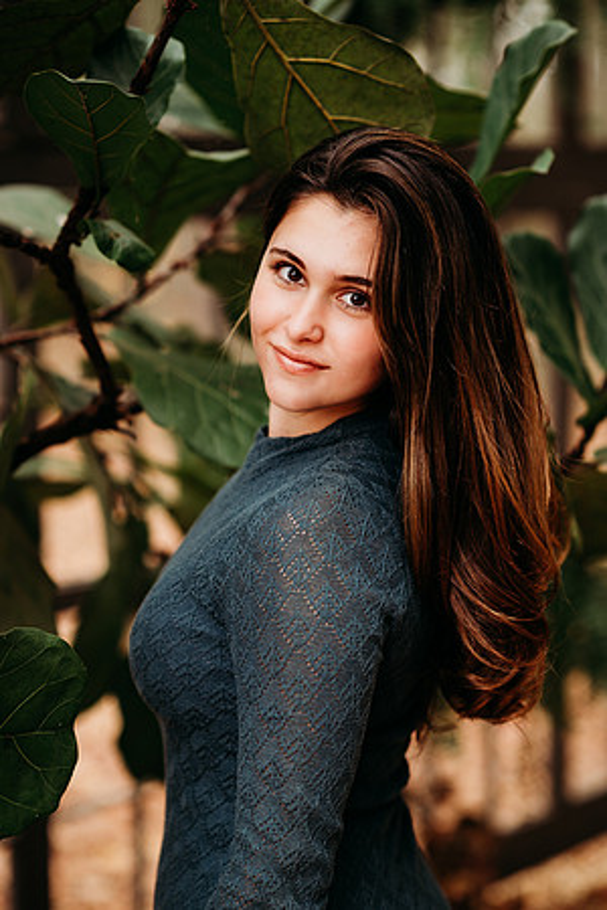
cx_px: 304
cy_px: 455
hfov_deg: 16.1
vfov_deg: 23.9
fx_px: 2150
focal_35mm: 85
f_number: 2.2
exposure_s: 1/320
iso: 400
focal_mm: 85
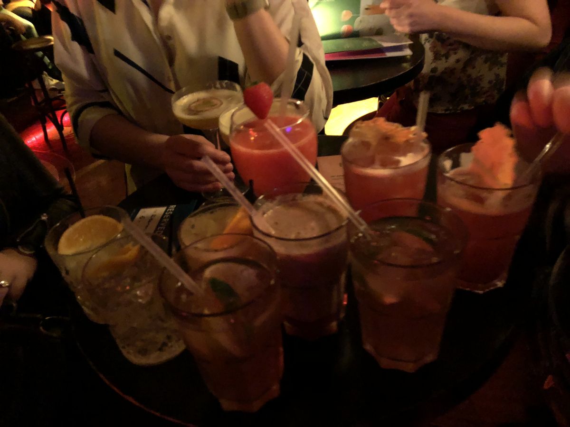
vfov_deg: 48.2
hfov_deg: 61.7
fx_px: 478
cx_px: 285
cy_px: 214
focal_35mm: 29
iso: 1600
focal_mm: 3.99
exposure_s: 1/4
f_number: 1.8
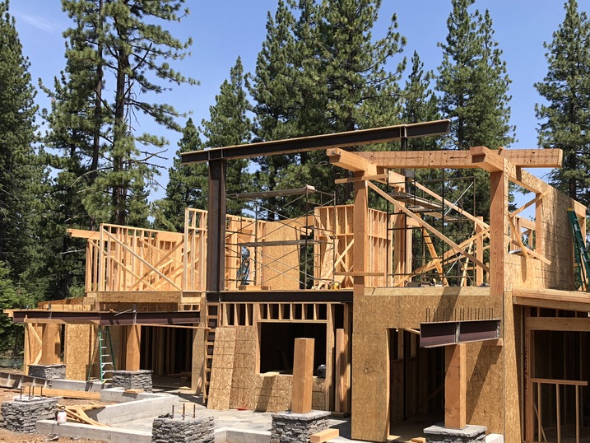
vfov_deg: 35.8
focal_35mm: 40
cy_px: 270
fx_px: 682
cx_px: 382
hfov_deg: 46.2
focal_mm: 4
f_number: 1.8
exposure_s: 1/1200
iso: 20
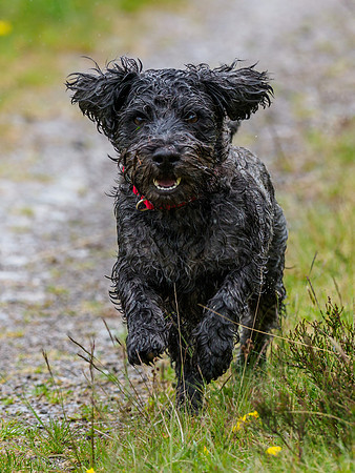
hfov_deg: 1.7
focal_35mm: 887
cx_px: 202
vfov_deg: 2.2
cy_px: 262
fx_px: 12118
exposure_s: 1/800
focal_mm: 300
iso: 320
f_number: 4.5
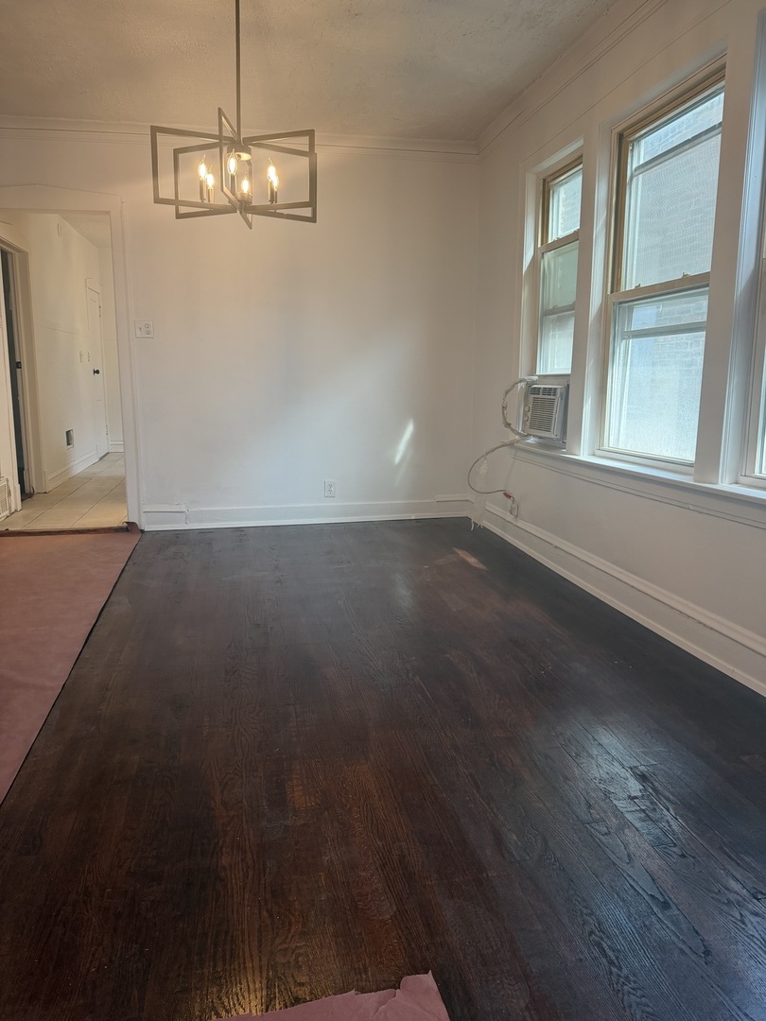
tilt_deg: -10.6
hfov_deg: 56.8
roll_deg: -1.1
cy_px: 510
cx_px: 383
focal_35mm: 24
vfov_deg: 71.6
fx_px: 708
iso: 200
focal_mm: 6.76
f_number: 1.78
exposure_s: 1/120
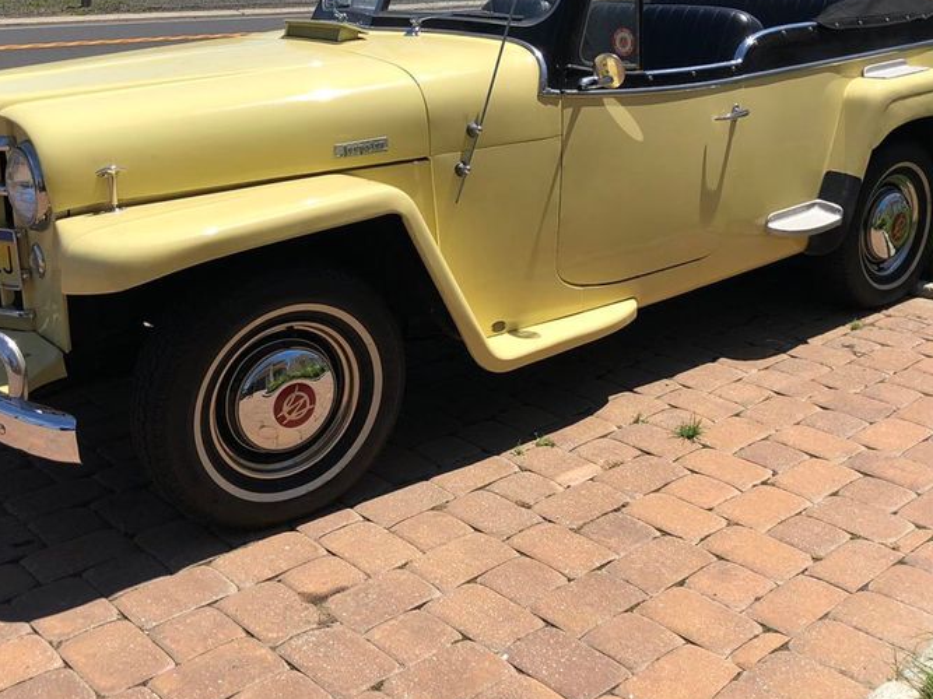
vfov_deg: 33.4
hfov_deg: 43.8
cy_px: 268
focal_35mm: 43
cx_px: 487
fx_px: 1159
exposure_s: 1/2404
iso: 20
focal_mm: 3.99
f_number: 1.8
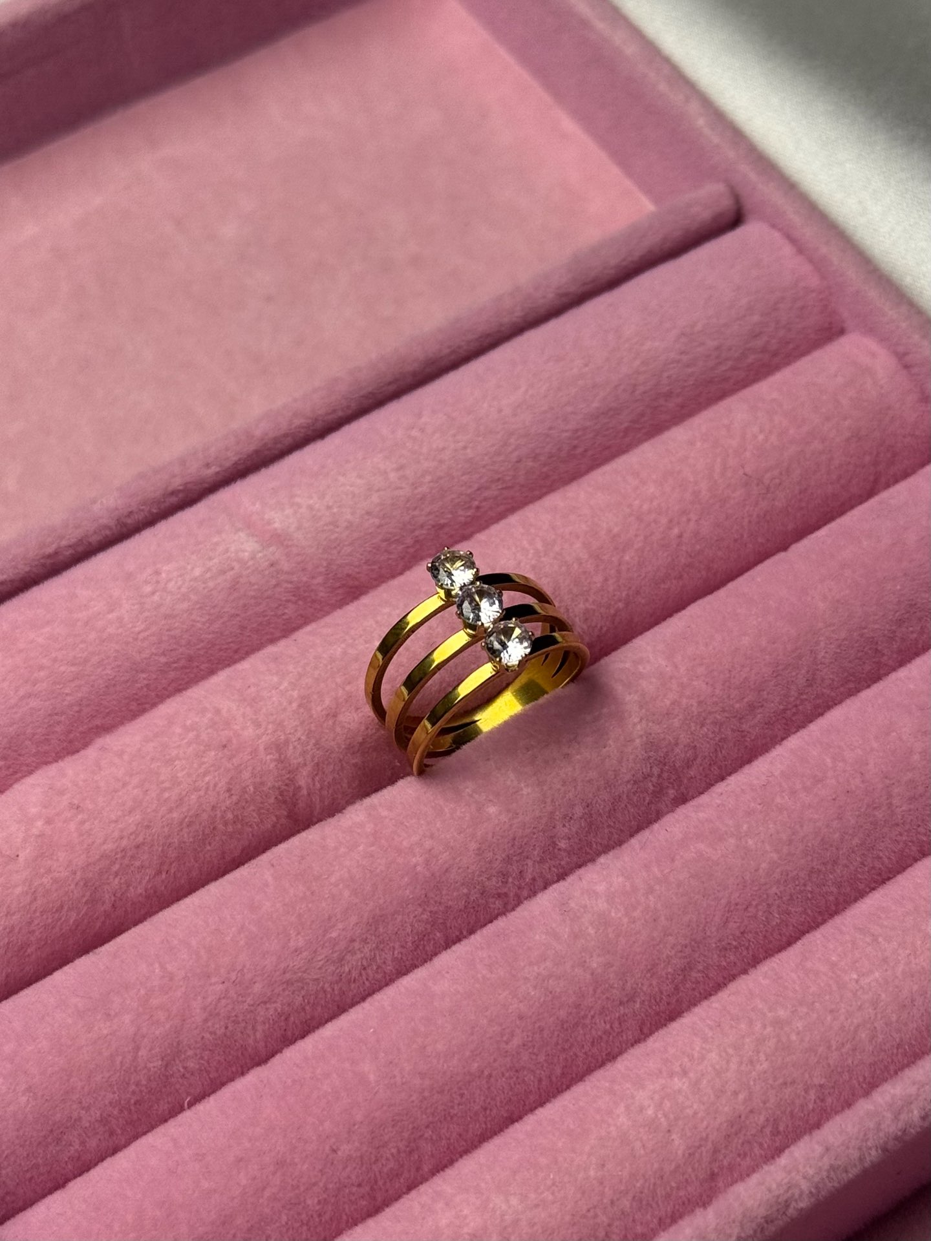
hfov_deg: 30.3
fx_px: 1721
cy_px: 620
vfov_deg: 39.7
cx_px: 466
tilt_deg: -54.8
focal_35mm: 48
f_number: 1.78
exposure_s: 1/364
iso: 64
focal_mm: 6.76
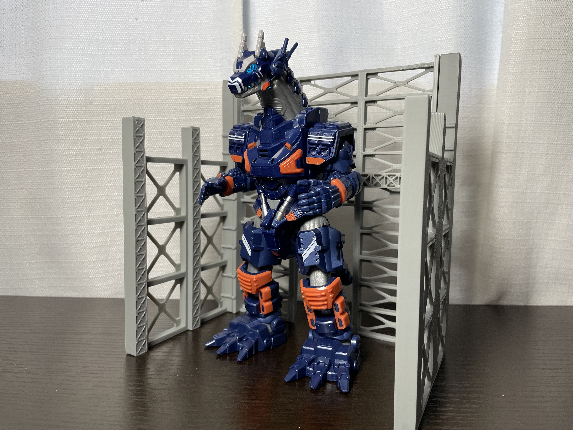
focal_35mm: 26
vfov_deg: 53.1
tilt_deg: -4.0
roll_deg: -0.1
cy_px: 215
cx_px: 286
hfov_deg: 67.3
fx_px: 430
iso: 125
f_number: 1.6
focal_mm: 4.2
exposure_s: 1/120
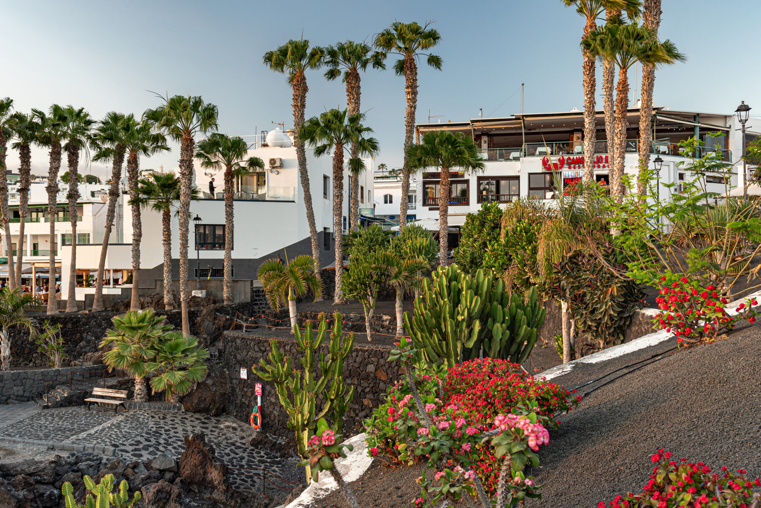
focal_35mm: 32
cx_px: 380
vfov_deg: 41.2
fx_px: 677
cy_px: 254
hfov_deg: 58.7
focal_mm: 32
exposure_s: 1/15
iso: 160
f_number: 9
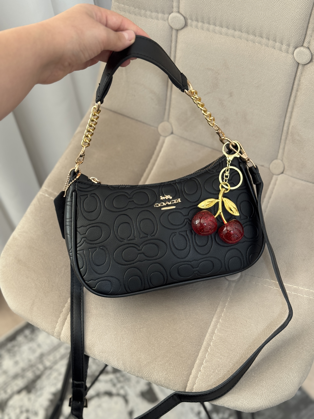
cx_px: 157
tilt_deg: -56.6
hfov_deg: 30.3
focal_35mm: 48
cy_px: 210
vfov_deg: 39.7
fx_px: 581
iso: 125
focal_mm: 6.76
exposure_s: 1/100
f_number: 1.78
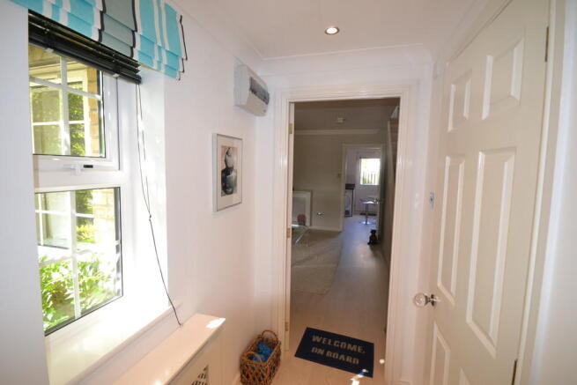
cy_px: 192
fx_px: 240
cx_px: 288
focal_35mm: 15
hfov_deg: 100.4
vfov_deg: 77.4
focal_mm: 10
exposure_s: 1/60
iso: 640
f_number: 6.3
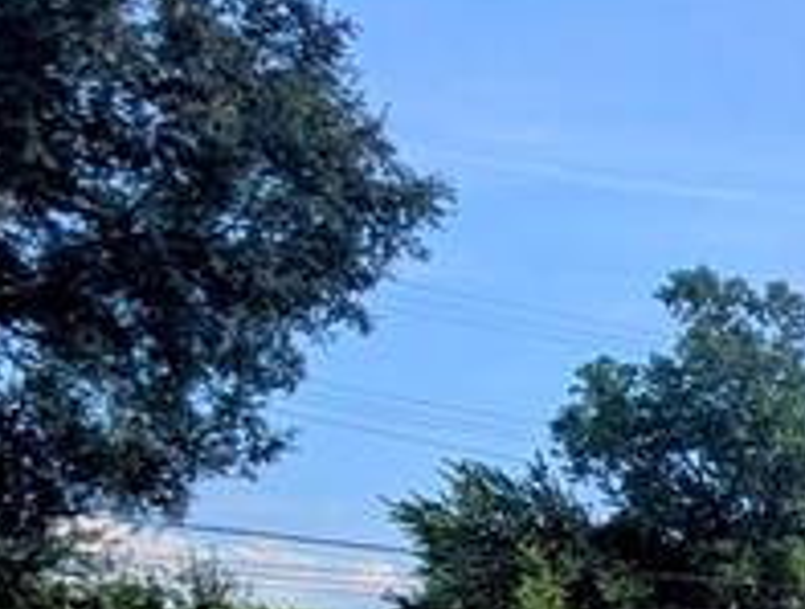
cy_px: 822
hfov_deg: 18.3
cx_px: 1663
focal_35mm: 62
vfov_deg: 21.2
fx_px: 1446
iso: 52
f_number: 1.7
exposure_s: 1/4505
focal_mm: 2.02
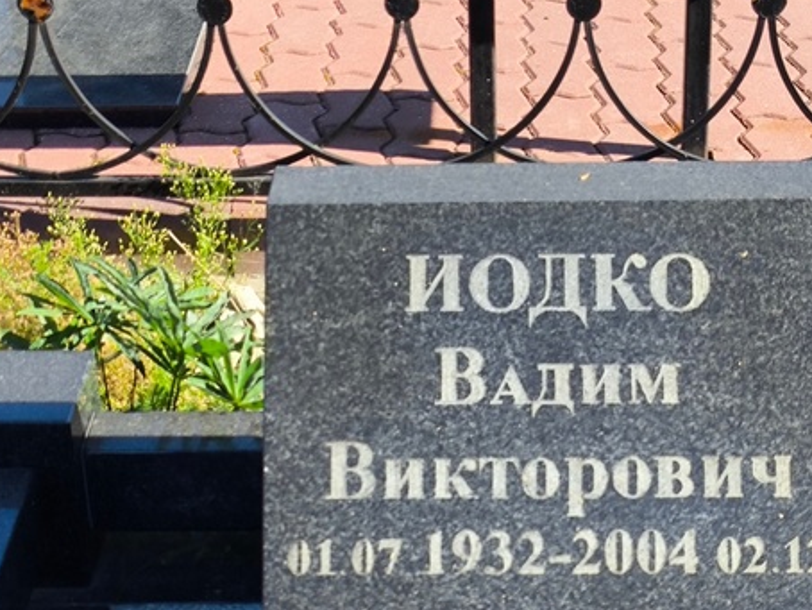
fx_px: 2065
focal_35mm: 88
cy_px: 388
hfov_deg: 22.2
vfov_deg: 16.8
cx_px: 459
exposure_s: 1/624
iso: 50
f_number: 1.7
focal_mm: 4.71
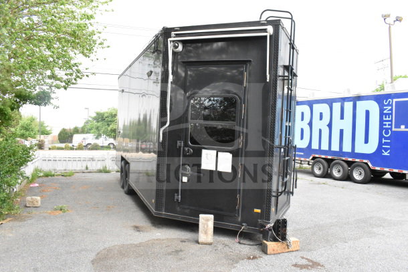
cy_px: 136
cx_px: 204
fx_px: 306
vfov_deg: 48.0
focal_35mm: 27
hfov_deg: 67.4
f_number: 11
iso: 6400
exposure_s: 1/500
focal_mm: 18
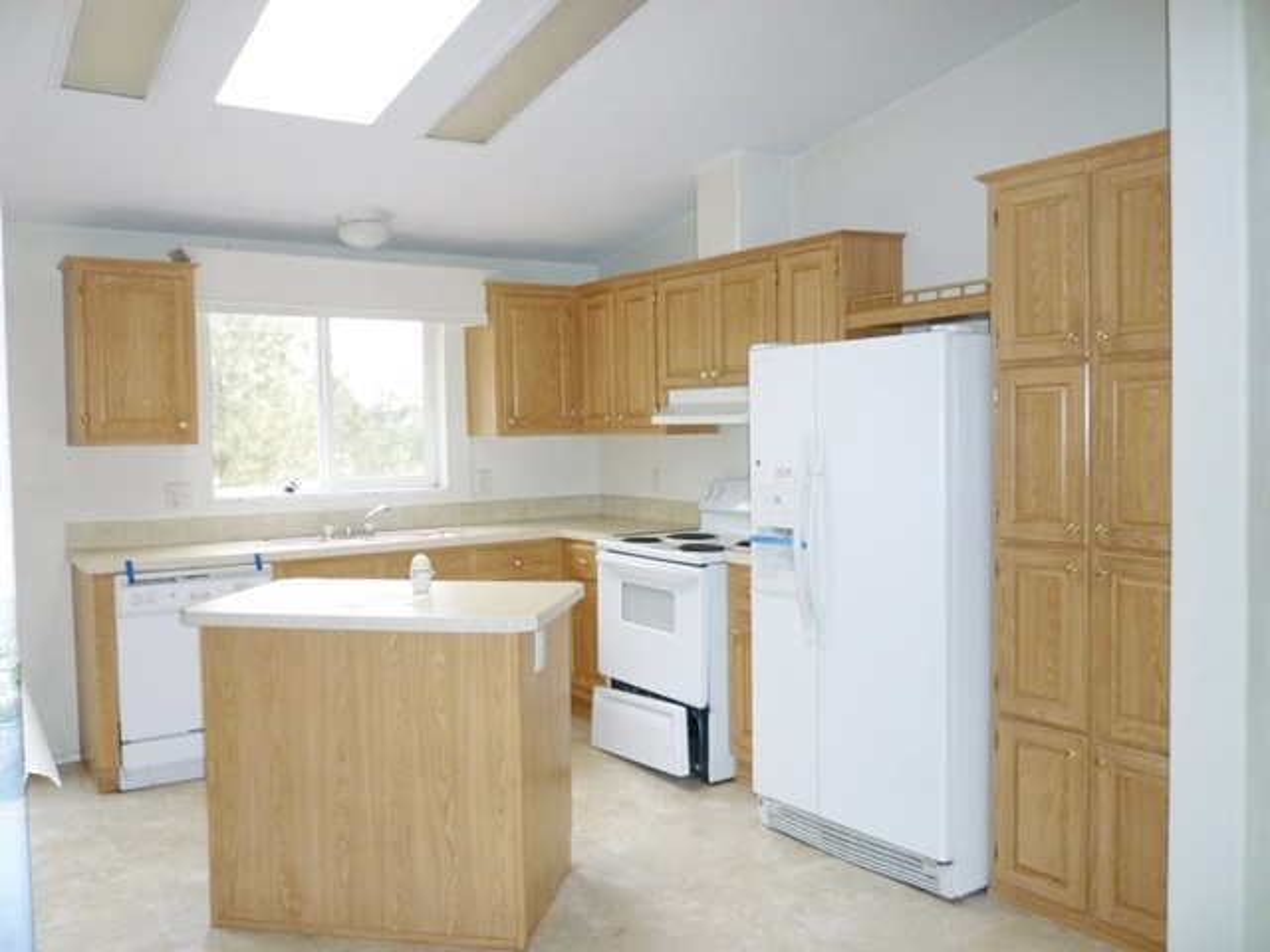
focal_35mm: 29
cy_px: 476
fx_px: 1064
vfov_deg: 48.2
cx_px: 635
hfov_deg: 61.7
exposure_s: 1/30
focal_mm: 5.2
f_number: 3.3
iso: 320
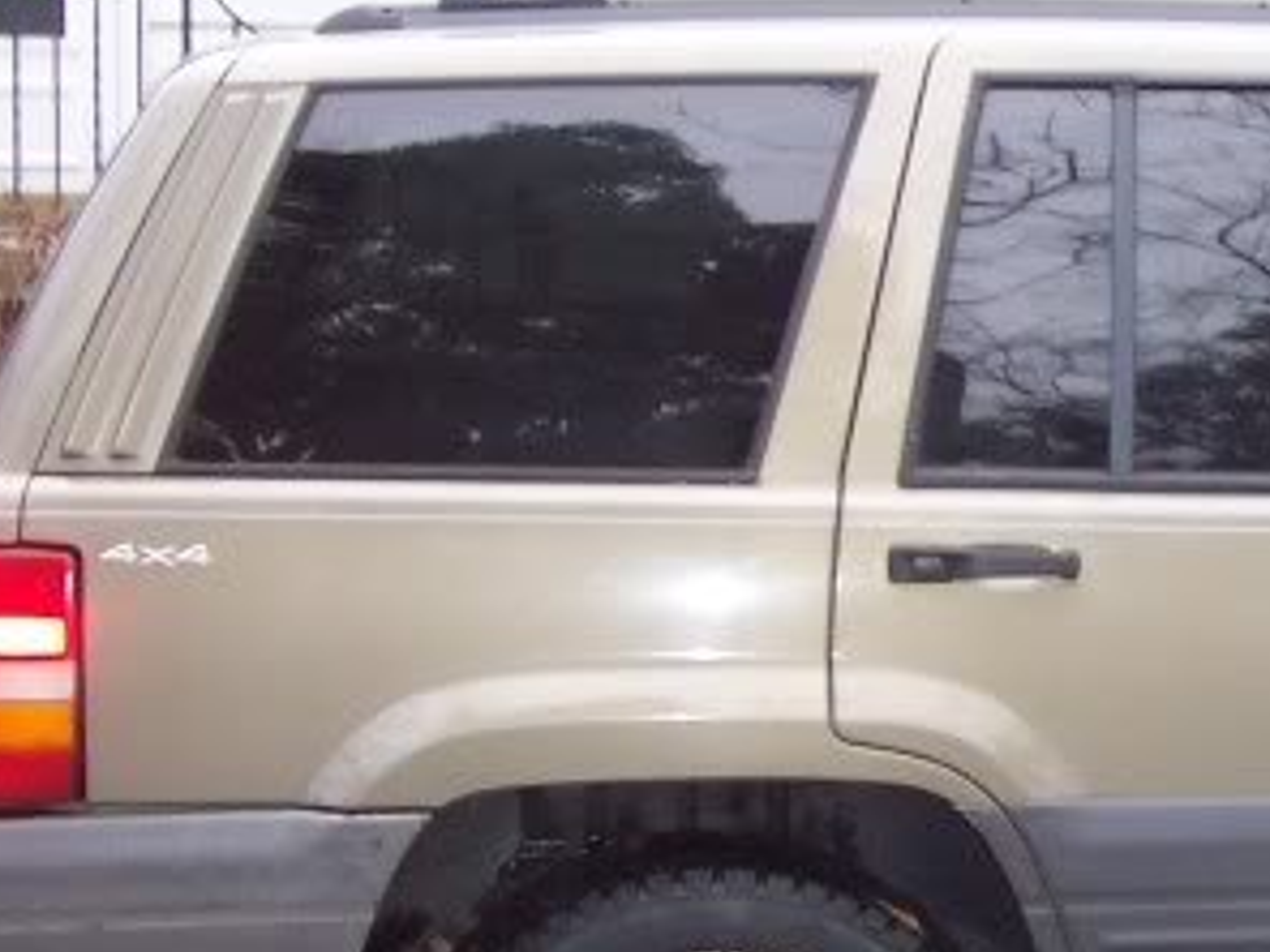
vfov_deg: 14.8
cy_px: 472
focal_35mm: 100
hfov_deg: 18.6
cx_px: 1510
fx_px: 3669
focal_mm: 5.6
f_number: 2.8
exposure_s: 1/60
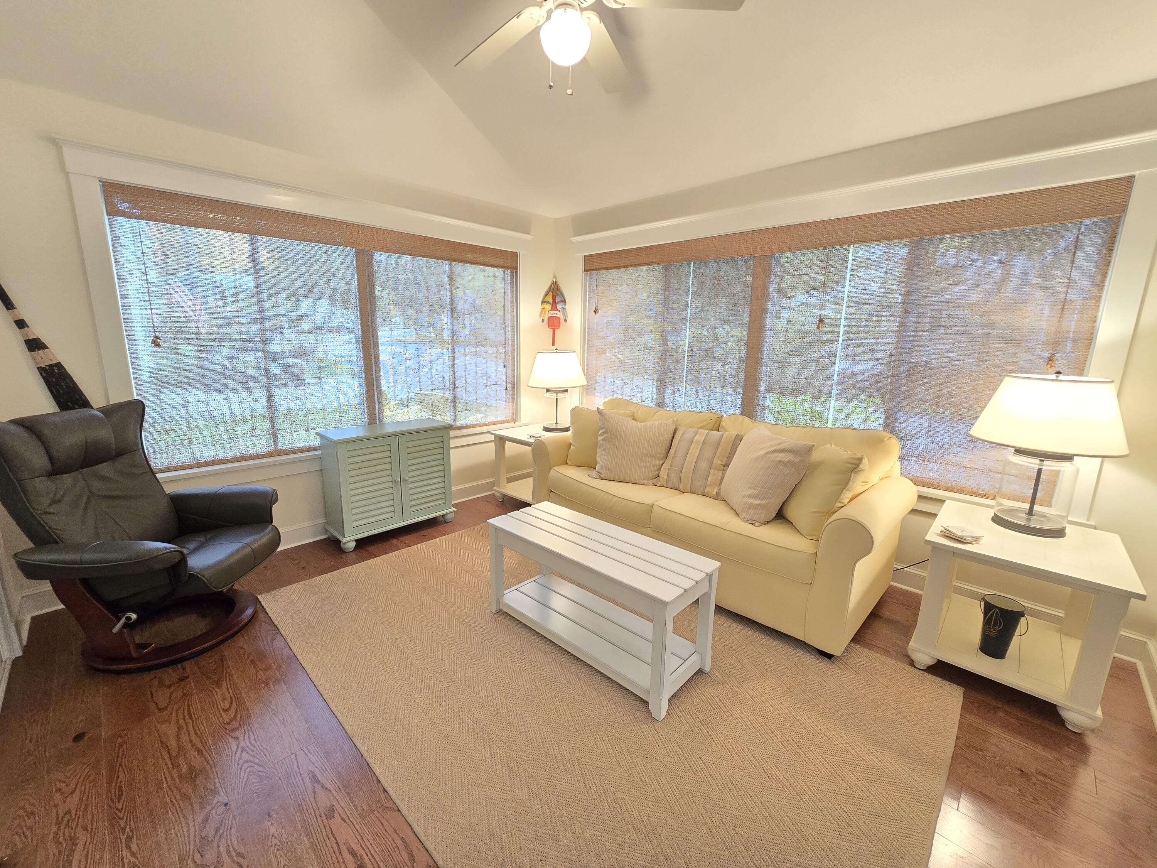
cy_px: 434
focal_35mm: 13
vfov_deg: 89.9
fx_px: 435
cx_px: 578
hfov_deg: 106.2
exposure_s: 1/60
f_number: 2.2
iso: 500
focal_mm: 2.2
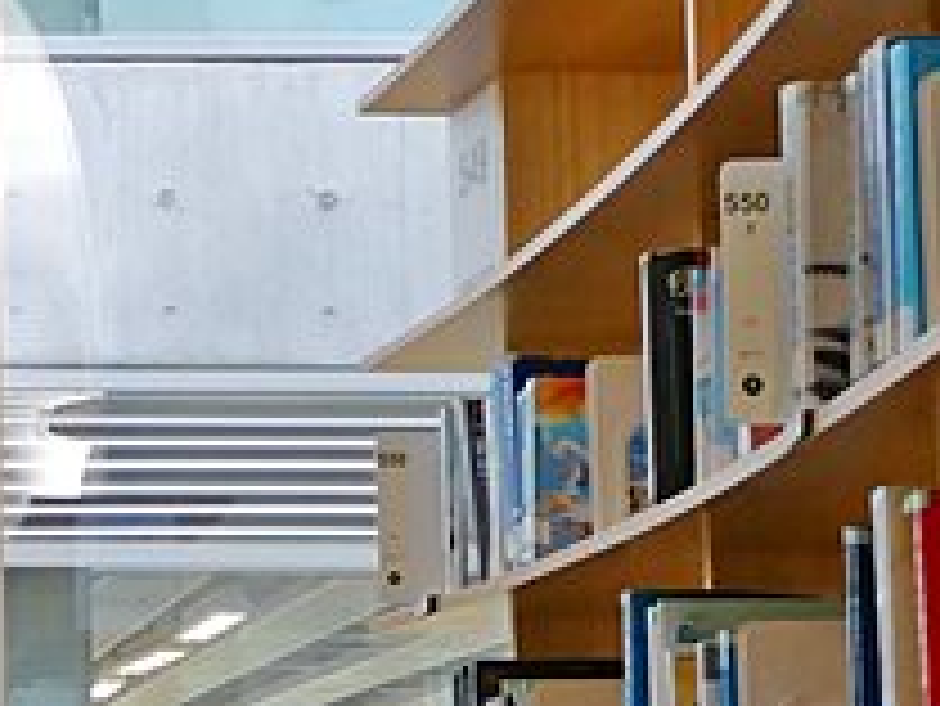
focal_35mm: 134
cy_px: 519
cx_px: -297
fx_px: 3641
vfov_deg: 11.1
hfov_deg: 14.1
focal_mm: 14
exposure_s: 1/60
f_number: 2.5
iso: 640
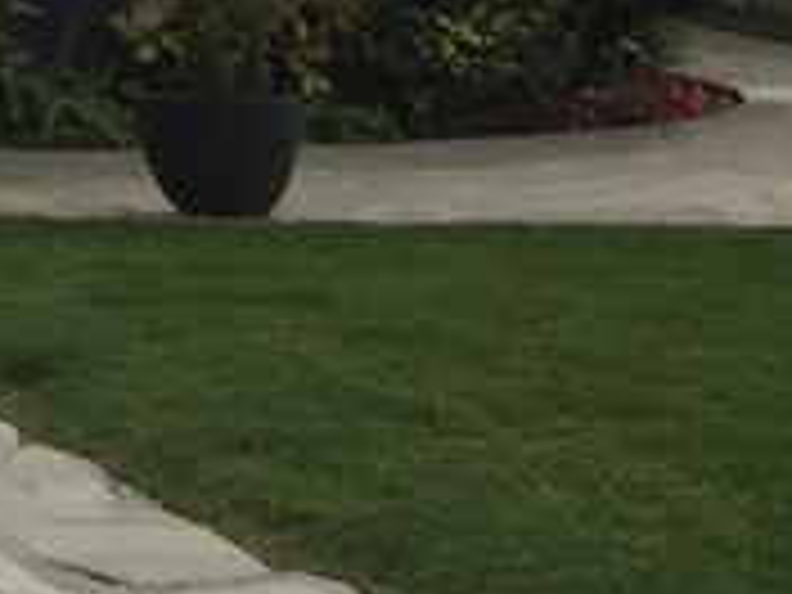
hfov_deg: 9.7
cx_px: -1386
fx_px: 3867
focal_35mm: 169
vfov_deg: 8.3
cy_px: -652
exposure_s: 1/3597
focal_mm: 4.15
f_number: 2.2
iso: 32
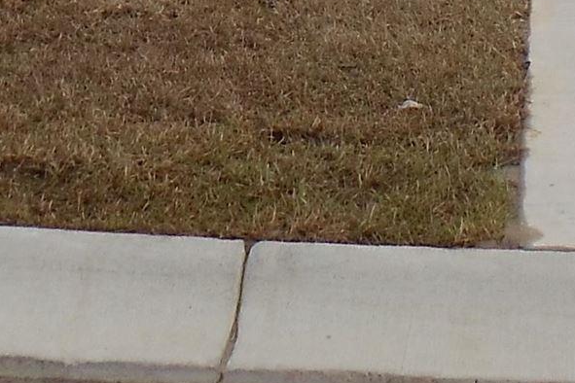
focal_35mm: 238
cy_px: -591
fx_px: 3801
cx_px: 356
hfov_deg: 8.6
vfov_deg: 5.5
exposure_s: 1/250
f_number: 3.5
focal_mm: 6
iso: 80
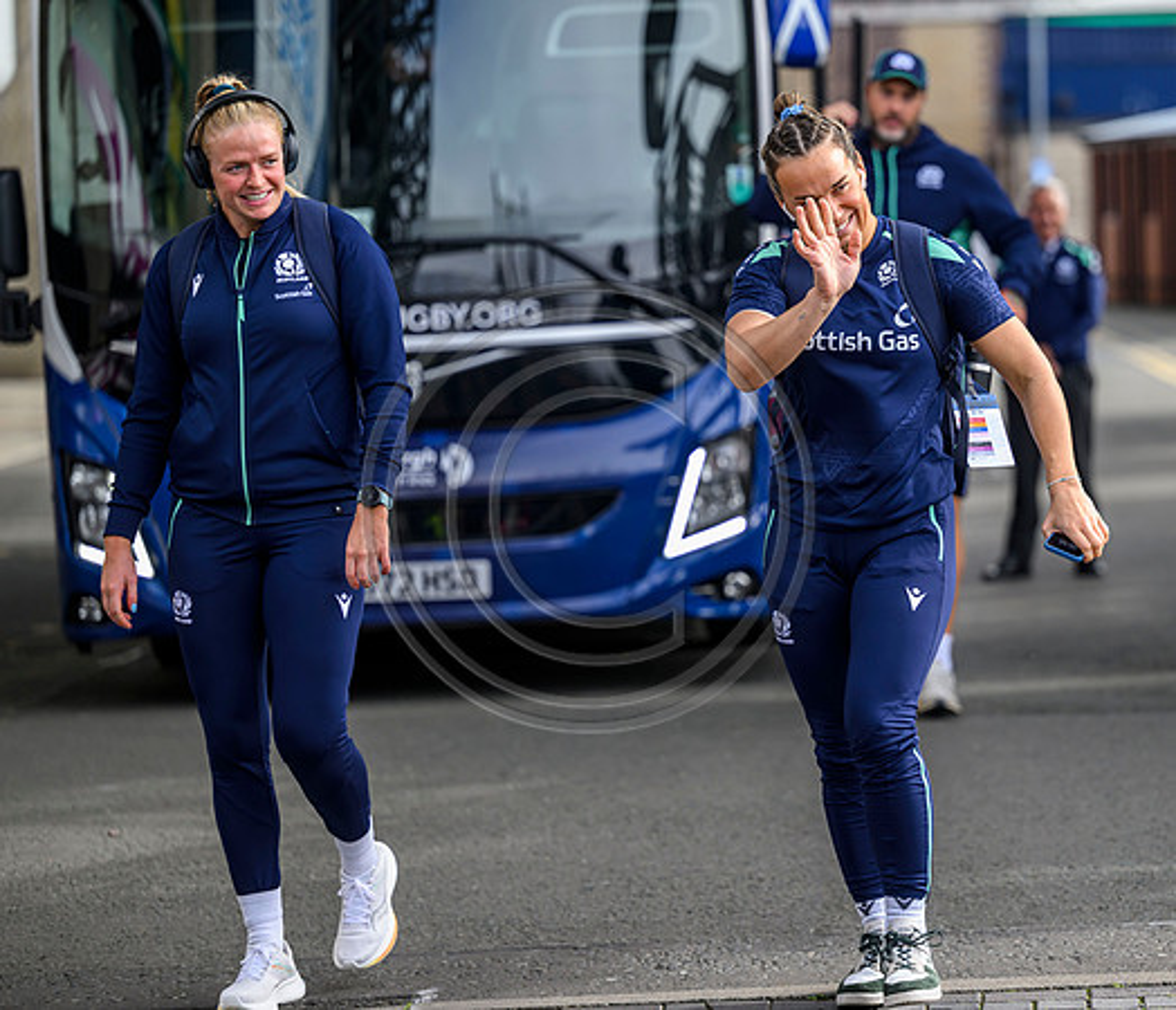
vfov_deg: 11.0
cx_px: 758
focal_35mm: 147
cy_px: 505
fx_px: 5261
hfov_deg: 12.7
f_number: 2.8
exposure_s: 1/1600
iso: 500
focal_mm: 125
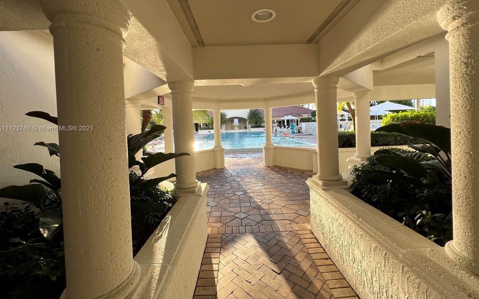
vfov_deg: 78.2
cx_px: 239
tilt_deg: -2.4
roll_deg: +2.3
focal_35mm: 14
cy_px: 129
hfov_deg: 105.3
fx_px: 183
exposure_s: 1/154
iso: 32
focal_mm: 1.57
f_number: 1.8
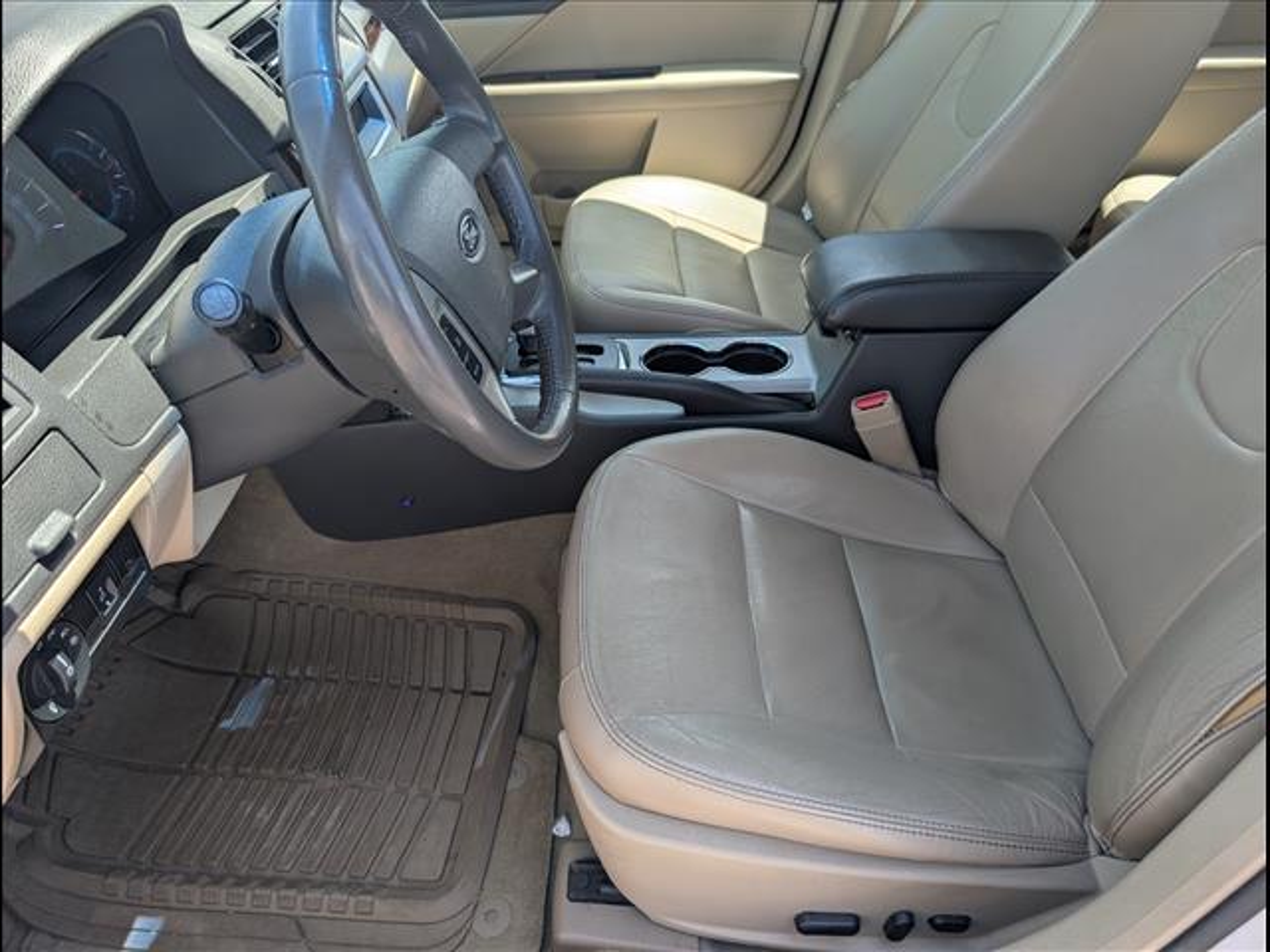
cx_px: 635
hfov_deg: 71.6
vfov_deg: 56.8
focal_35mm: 24
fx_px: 881
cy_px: 476
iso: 20
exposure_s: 1/263
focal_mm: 6.9
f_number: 1.68
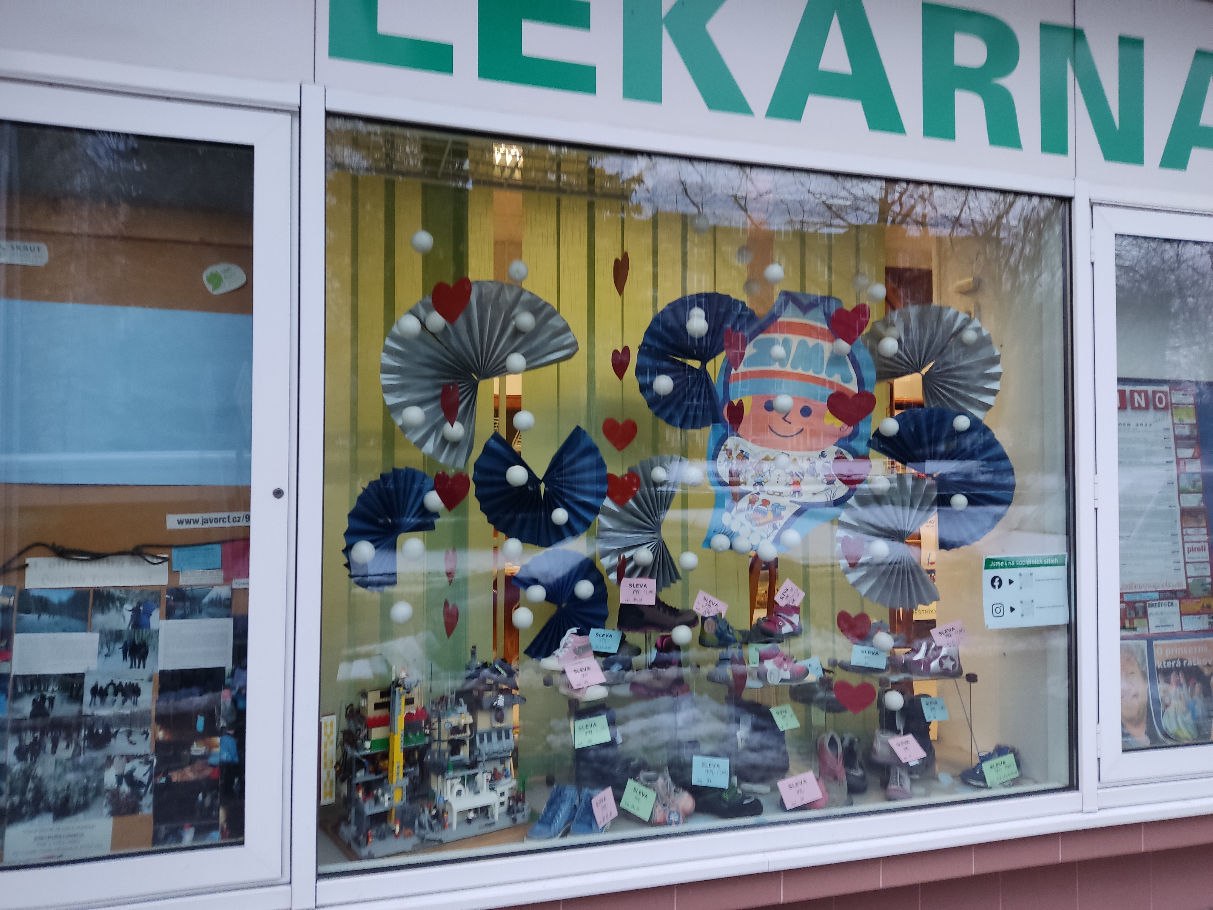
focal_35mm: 25
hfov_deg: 69.4
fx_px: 876
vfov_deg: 54.9
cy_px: 455
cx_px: 606
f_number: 1.79
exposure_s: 1/33
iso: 273
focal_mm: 4.71
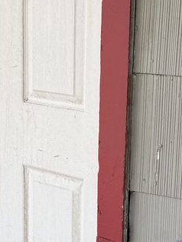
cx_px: -2
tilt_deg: -13.6
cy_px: 174
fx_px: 764
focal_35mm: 109
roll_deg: +0.8
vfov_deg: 18.0
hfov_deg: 13.4
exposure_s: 1/1075
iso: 80
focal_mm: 6.76
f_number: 1.78
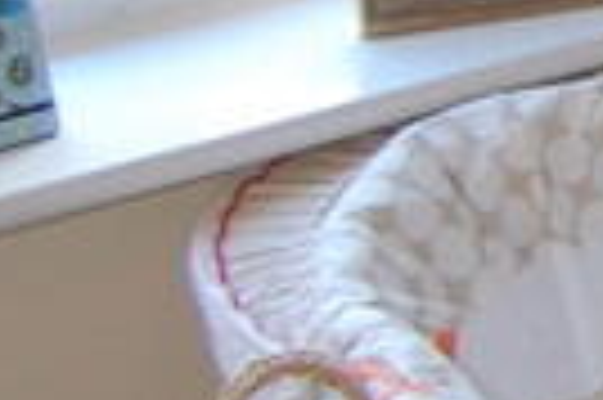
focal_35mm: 206
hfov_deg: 8.4
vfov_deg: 6.5
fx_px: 3446
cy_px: -380
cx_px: 1818
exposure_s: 1/60
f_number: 3.5
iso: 400
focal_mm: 18
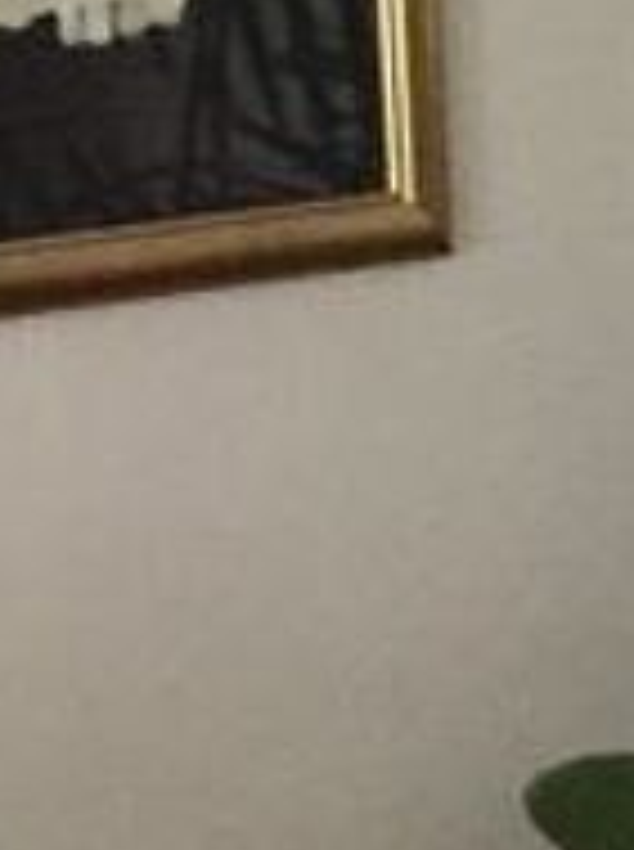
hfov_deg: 6.6
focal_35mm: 205
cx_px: -1246
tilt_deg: +2.7
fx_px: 5023
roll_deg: +3.4
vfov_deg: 9.2
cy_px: -722
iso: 320
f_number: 2.2
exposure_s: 1/17
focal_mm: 4.15
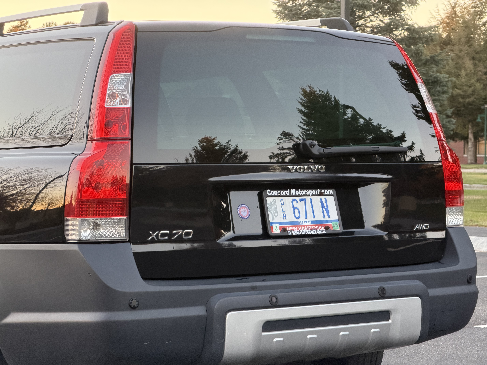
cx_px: 244
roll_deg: -0.1
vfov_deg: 14.8
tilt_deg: +0.3
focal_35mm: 100
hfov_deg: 19.6
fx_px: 1407
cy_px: 182
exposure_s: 1/115
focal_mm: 16.89
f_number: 2.8
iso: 400
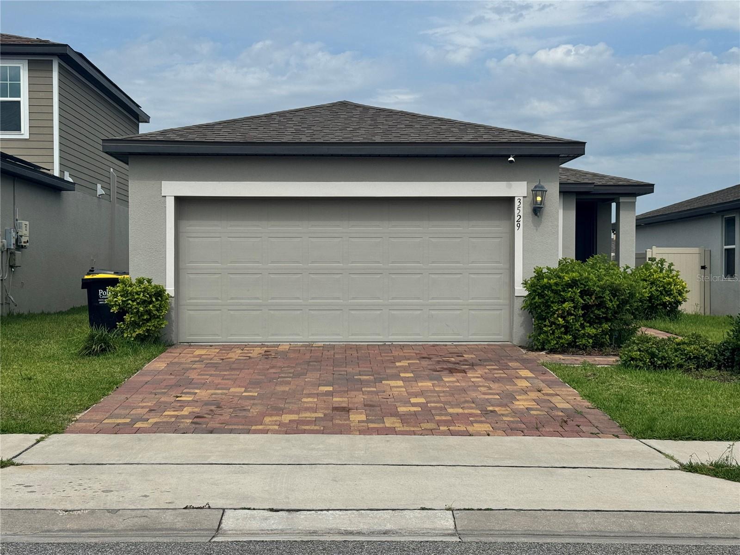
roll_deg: +0.3
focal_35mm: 48
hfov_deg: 39.7
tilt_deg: -0.4
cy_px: 278
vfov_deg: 30.3
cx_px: 370
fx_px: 1026
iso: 64
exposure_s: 1/7092
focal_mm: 6.76
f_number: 1.78
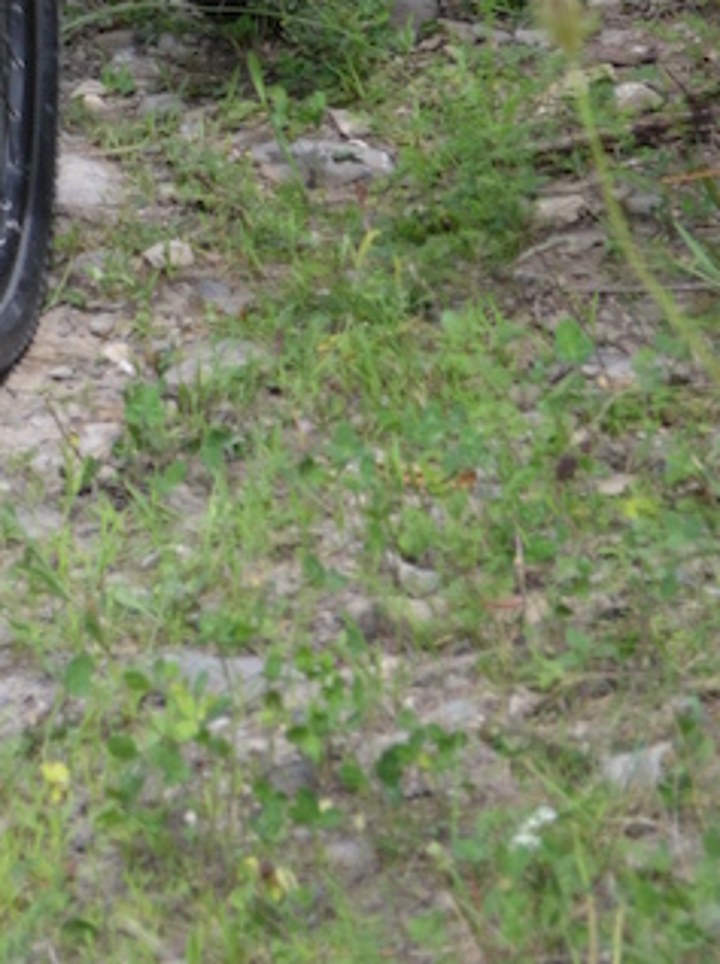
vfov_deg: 7.6
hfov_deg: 5.7
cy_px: -499
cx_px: -260
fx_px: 7129
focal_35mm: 257
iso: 560
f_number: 5.6
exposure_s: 1/500
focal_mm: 55
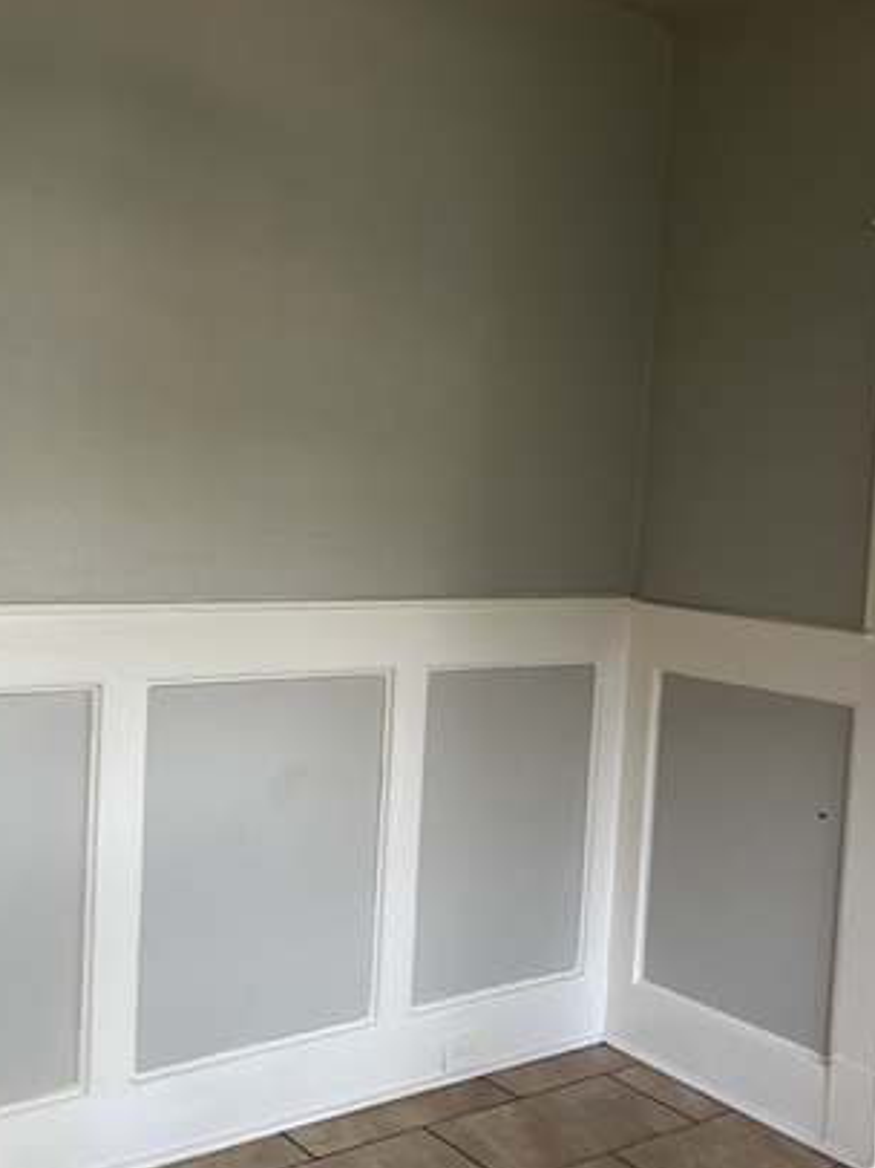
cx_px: 377
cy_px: 570
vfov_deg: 45.8
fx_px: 1383
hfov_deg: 35.0
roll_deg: -3.7
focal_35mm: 41
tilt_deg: -6.3
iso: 100
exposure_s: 1/60
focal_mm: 5.1
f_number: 1.6
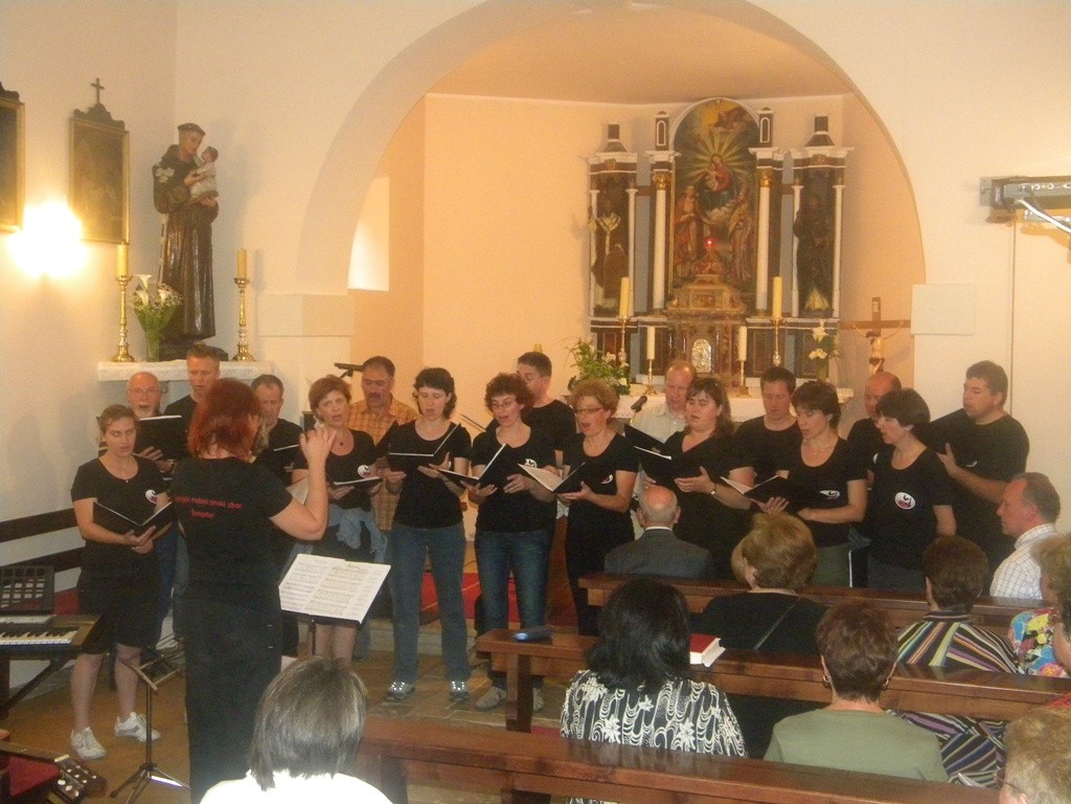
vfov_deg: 35.1
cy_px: 402
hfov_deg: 45.8
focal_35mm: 41
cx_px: 536
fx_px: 1269
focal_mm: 7.3
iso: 663
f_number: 3.8
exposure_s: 1/30
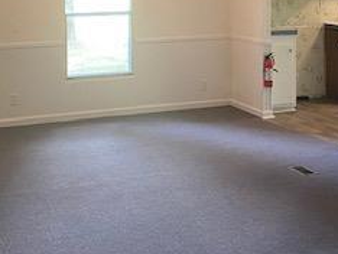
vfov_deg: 20.1
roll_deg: -0.6
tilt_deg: -3.2
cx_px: 183
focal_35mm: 71
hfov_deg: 27.4
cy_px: 3
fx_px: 694
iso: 320
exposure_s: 1/60
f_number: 1.8
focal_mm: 4.25
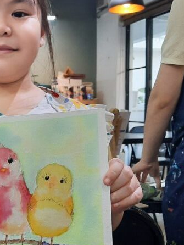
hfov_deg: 25.0
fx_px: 397
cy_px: 129
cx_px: 4
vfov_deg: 34.3
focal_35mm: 56
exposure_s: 1/50
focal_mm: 4.6
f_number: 2
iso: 100
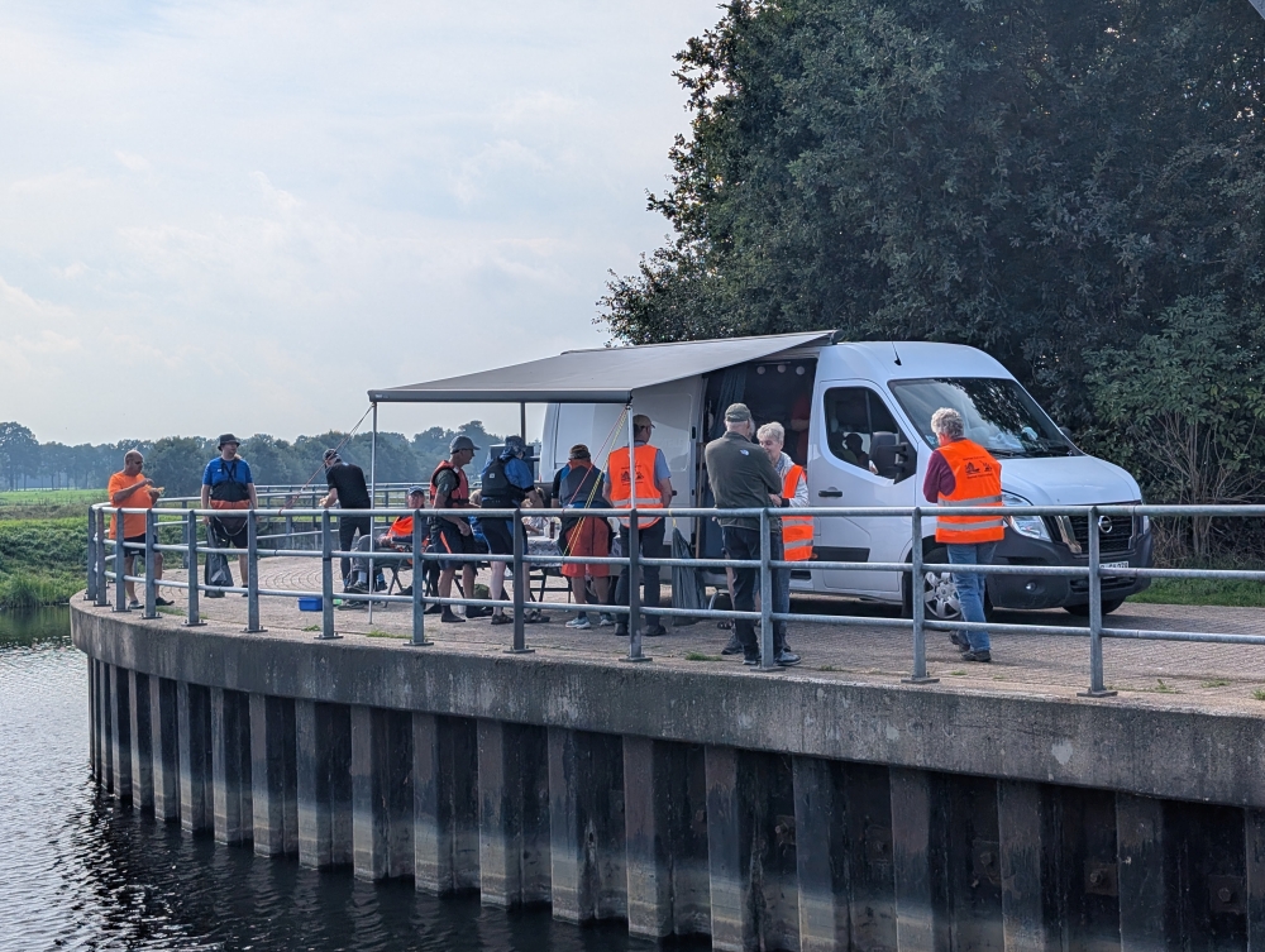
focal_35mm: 49
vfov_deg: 29.7
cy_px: 476
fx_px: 1793
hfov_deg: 38.9
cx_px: 632
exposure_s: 1/1859
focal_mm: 6.9
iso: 22
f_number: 1.68
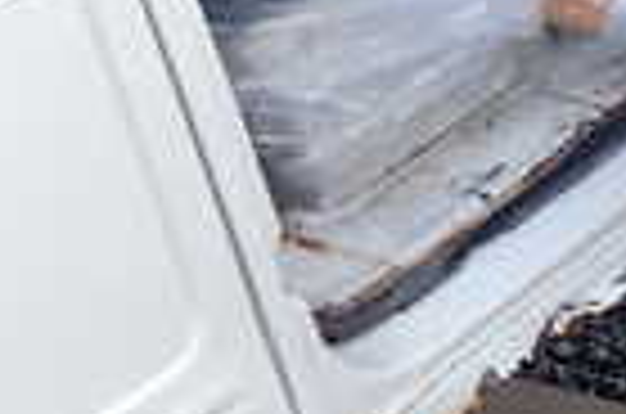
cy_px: -162
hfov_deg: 13.2
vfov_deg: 9.9
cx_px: -612
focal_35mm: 135
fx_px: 2342
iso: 100
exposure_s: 1/60
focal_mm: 5.4
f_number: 3.2
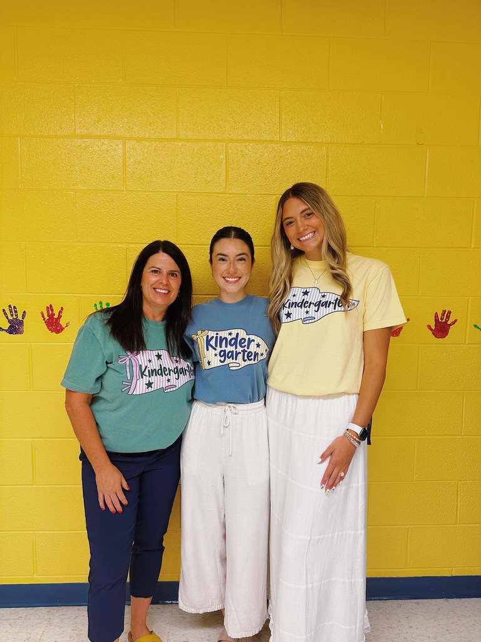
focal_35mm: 24
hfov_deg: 56.8
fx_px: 445
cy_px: 321
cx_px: 240
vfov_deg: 71.6
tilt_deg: -4.2
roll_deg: +0.4
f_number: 1.78
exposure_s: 1/60
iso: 125
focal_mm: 6.86
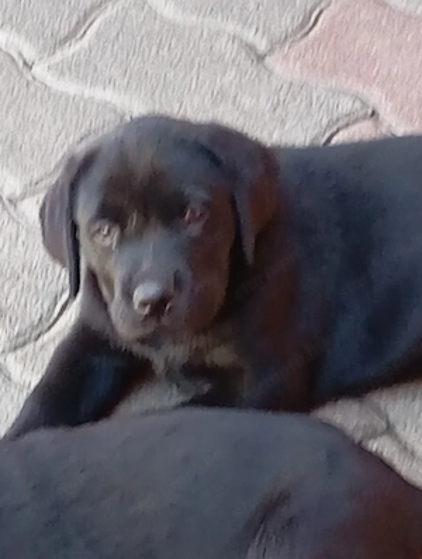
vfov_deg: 63.4
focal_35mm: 28
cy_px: 280
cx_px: 211
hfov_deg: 49.9
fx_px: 454
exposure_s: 1/50
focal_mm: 4.22
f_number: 1.8
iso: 247
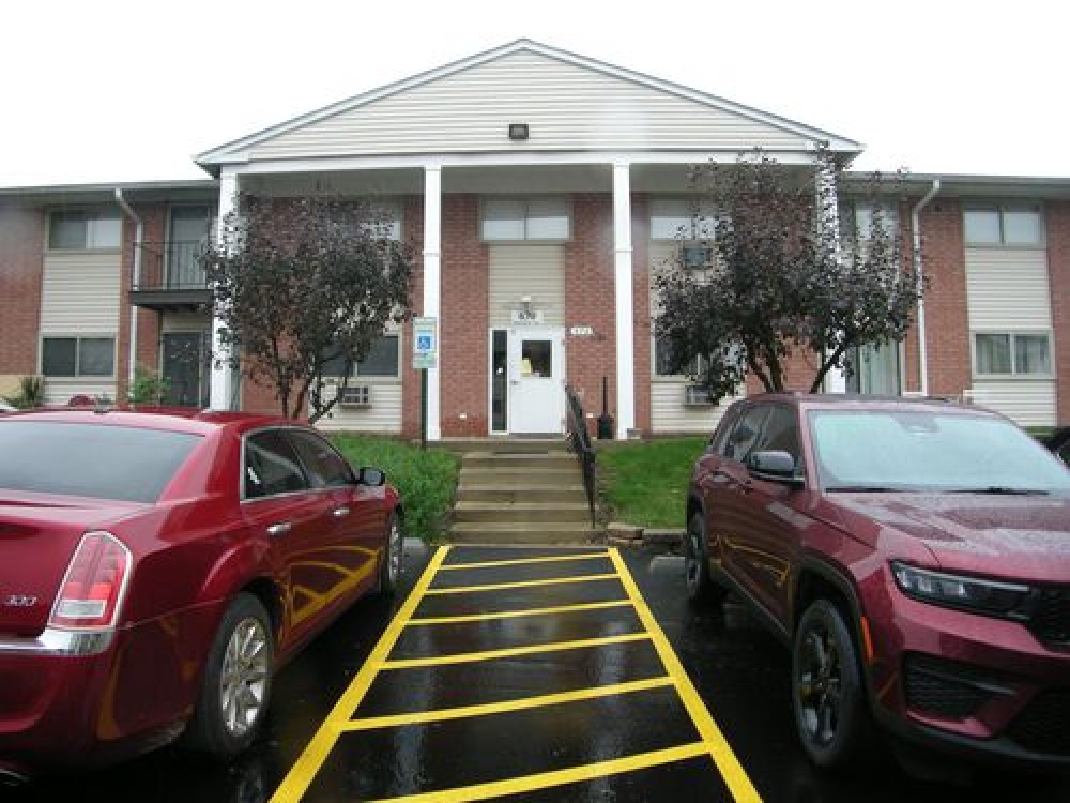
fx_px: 1113
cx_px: 535
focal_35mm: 36
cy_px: 402
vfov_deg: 39.7
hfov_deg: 51.4
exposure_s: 1/44
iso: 64
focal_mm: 7.5
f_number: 2.7
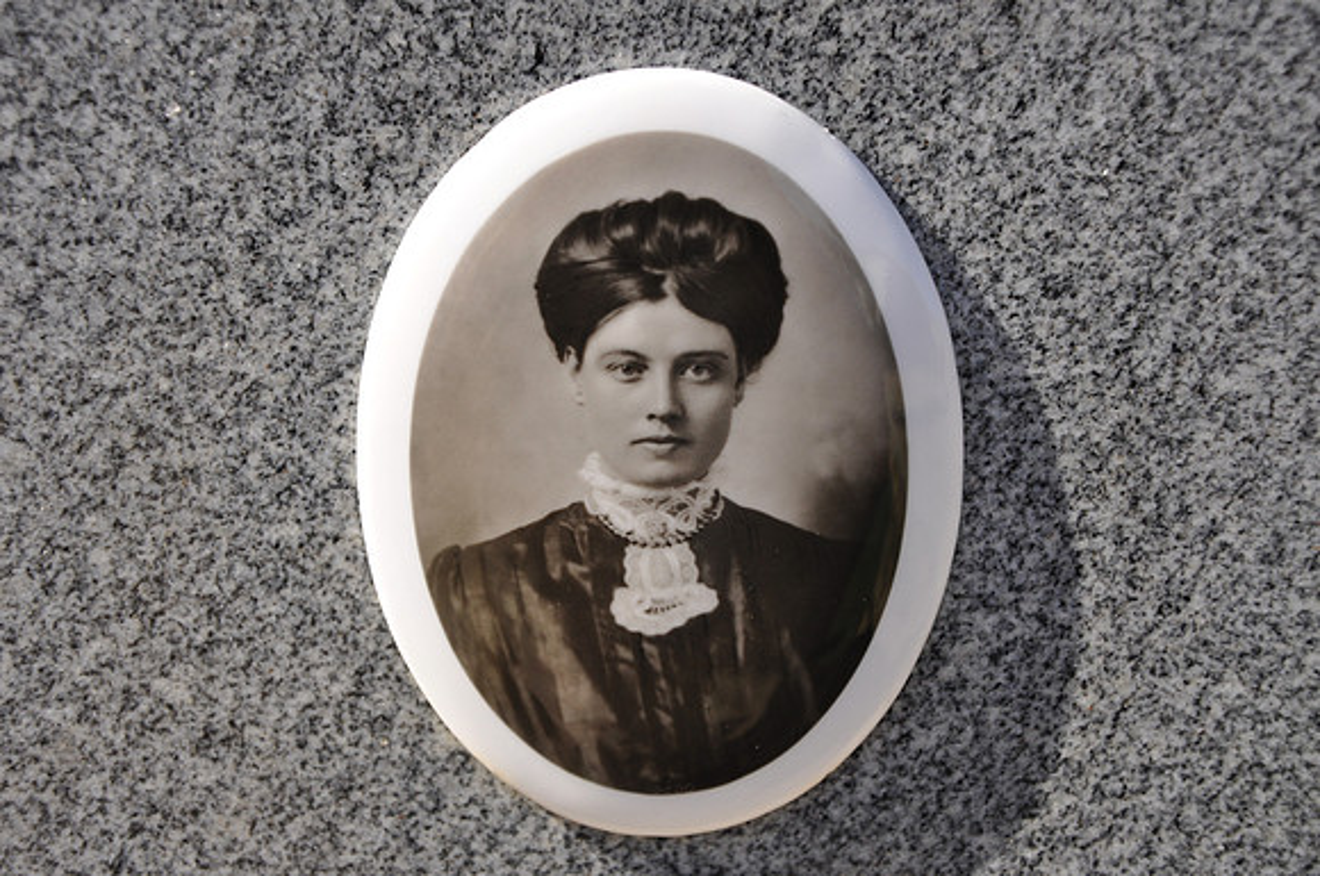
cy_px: 438
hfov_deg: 26.0
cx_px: 660
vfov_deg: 17.4
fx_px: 2856
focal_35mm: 78
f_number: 6.3
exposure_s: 1/160
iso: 200
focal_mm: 52
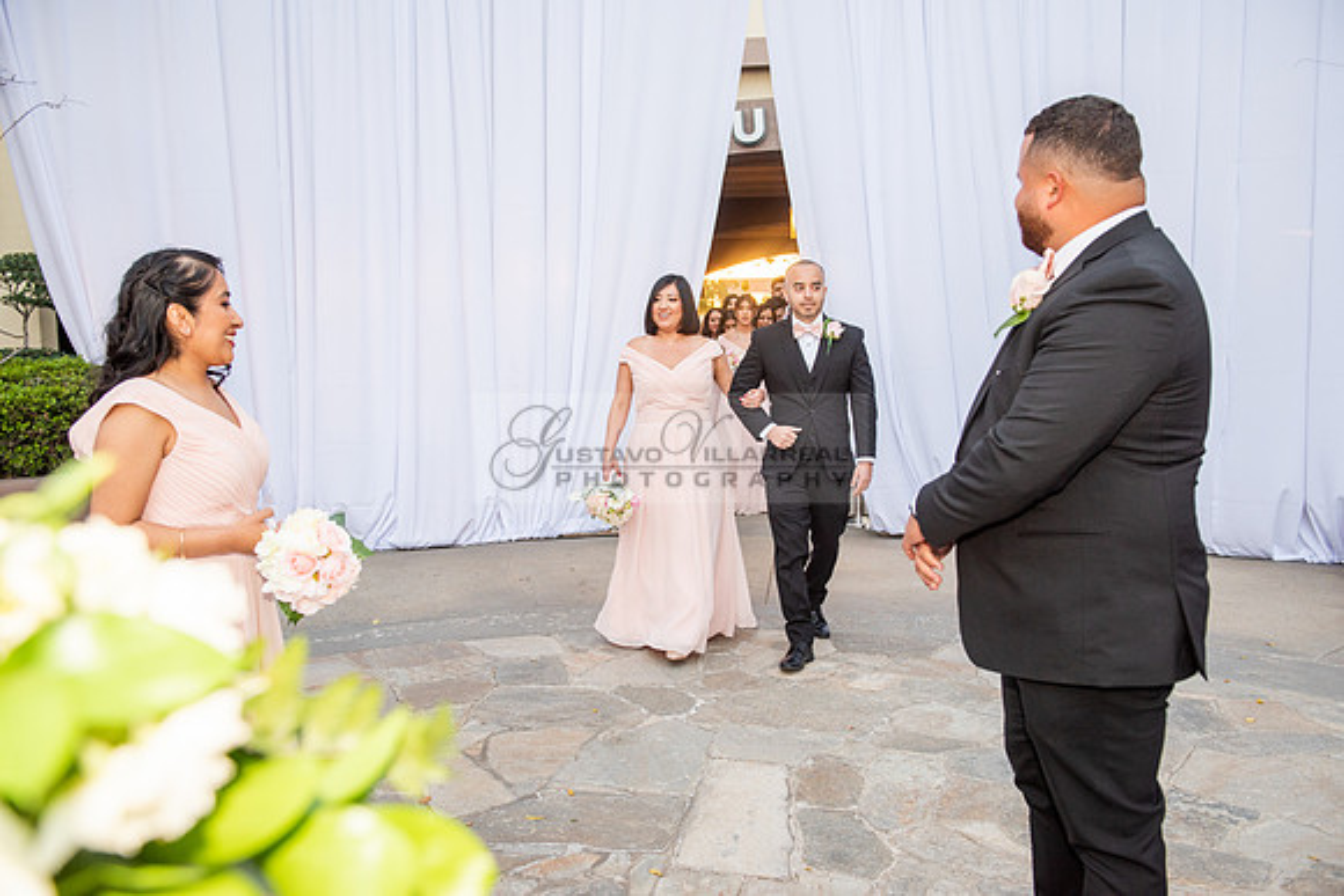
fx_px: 1195
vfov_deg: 41.1
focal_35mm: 32
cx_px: 672
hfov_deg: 58.7
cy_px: 448
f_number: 5
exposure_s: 1/160
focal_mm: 32
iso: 500
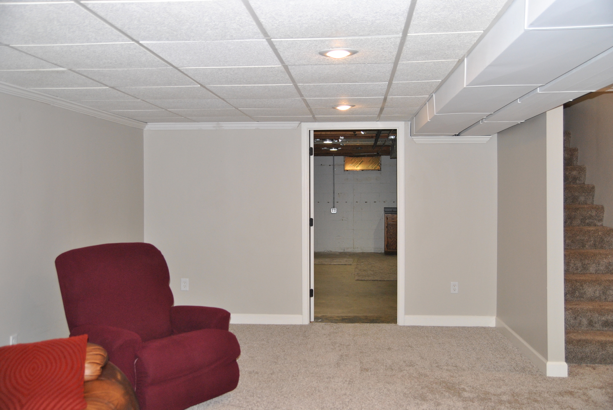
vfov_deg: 37.0
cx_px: 306
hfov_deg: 53.1
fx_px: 614
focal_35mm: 36
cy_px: 205
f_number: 4
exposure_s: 1/125
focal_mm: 24
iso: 400
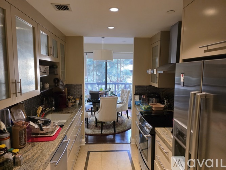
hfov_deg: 73.9
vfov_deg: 58.9
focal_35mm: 23
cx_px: 113
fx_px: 150
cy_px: 85
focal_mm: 6.3
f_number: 1.7
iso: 640
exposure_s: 1/120
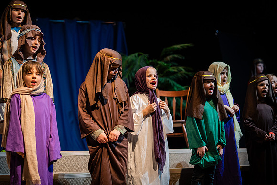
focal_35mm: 85
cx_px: 138
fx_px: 654
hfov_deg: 23.9
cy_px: 92
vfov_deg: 16.1
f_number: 2.8
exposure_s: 1/250
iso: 500
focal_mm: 85
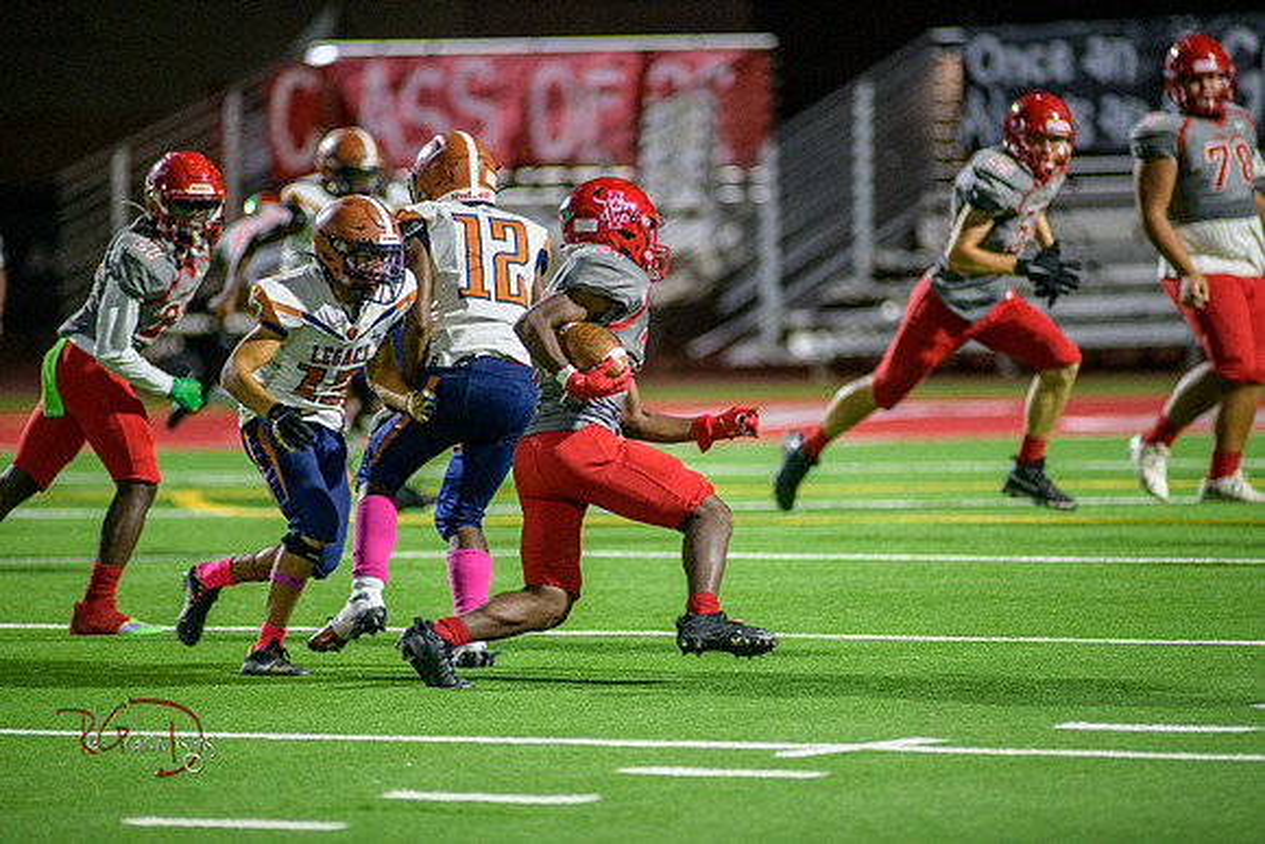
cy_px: 422
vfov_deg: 4.6
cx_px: 632
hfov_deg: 6.9
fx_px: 10544
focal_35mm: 300
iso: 2500
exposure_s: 1/800
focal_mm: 300
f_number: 2.8
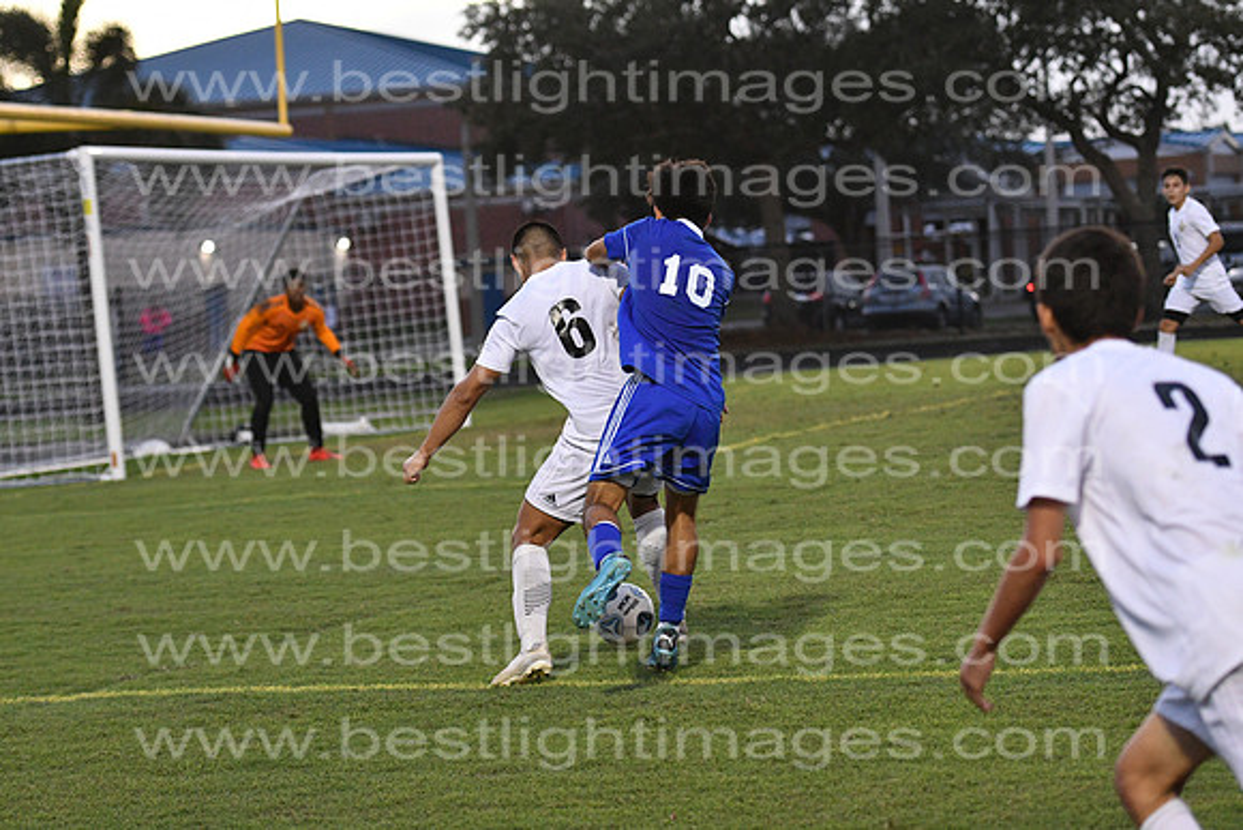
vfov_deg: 10.8
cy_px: 415
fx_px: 4403
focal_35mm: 128
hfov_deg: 16.1
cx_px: 622
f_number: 3.2
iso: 3200
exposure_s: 1/800
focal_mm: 85
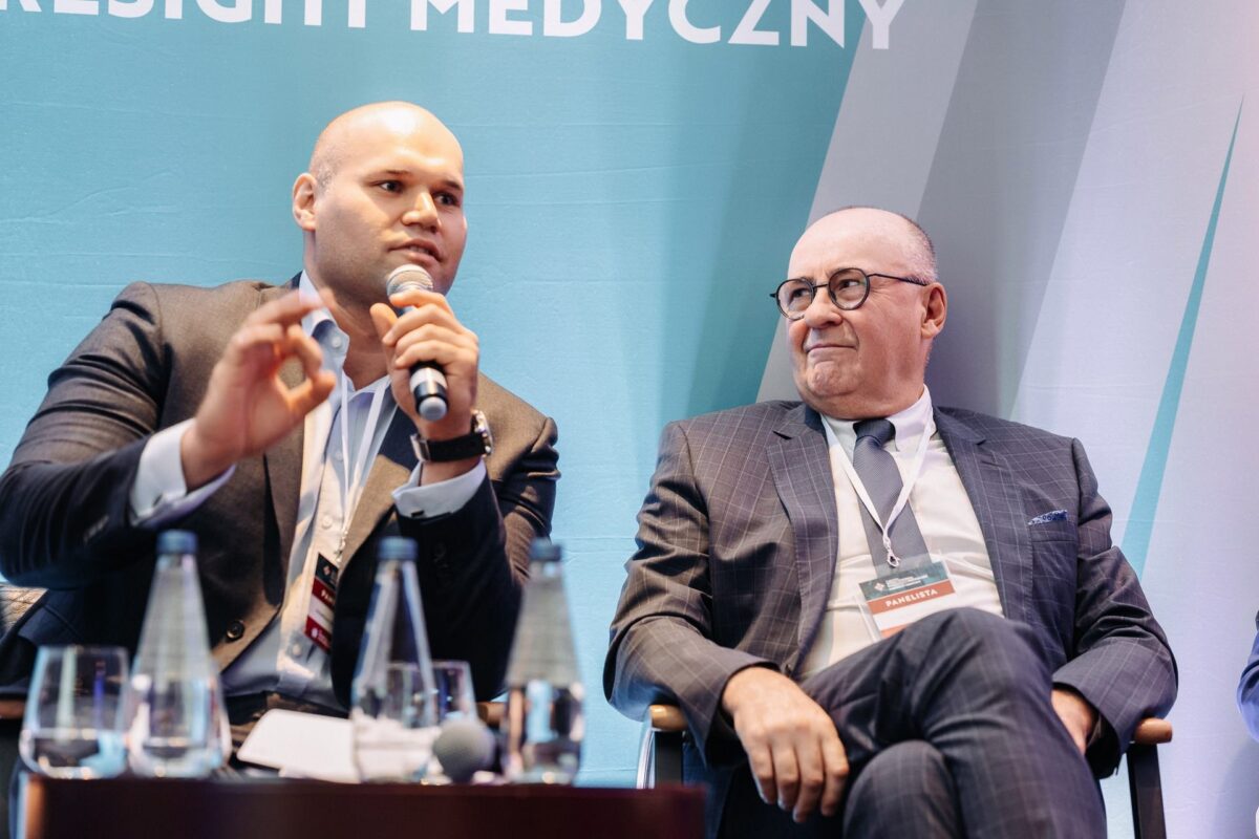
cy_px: 420
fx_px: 2972
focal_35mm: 85
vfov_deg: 16.1
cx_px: 630
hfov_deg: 23.9
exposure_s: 1/100
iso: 2000
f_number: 2.8
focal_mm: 85
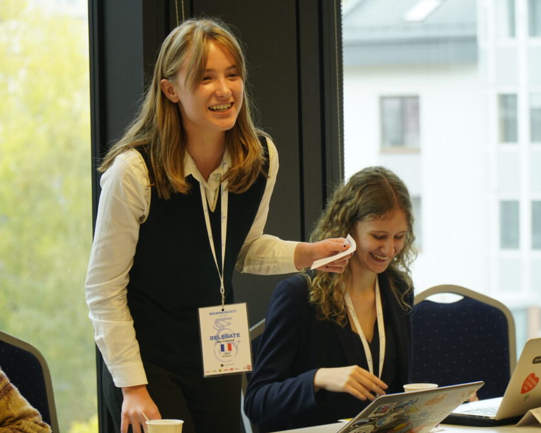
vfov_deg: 10.7
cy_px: 216
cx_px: 288
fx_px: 2314
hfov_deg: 13.3
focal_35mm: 145
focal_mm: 85
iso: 640
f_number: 4
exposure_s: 1/160
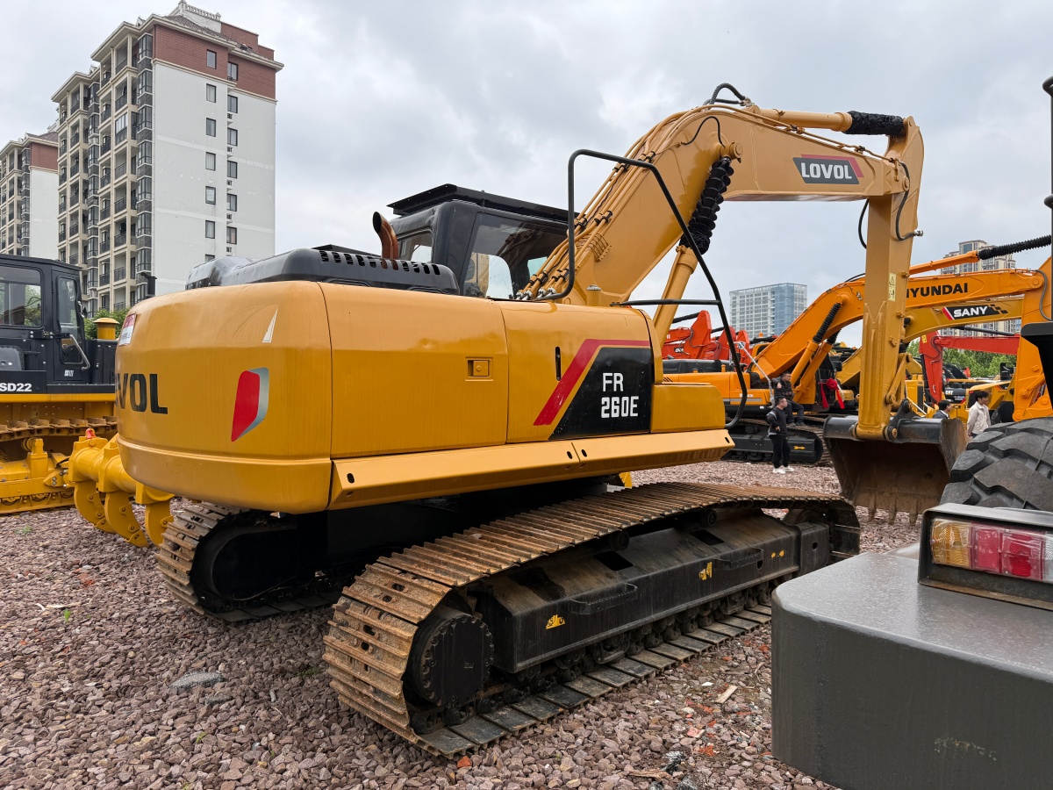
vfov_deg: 56.8
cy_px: 395
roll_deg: -0.4
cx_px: 526
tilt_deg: +2.7
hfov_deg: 71.6
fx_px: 730
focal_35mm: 24
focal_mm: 6.76
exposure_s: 1/1271
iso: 80
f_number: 1.78
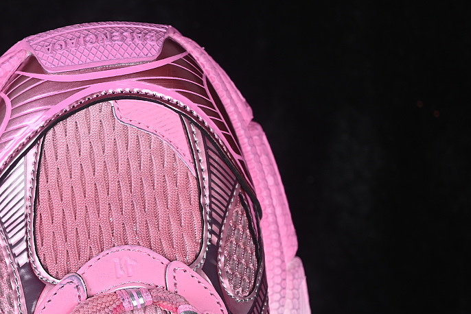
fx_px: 1544
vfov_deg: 11.6
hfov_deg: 17.2
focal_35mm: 118
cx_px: 107
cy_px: 235
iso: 160
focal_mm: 50
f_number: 7.1
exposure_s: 1/80
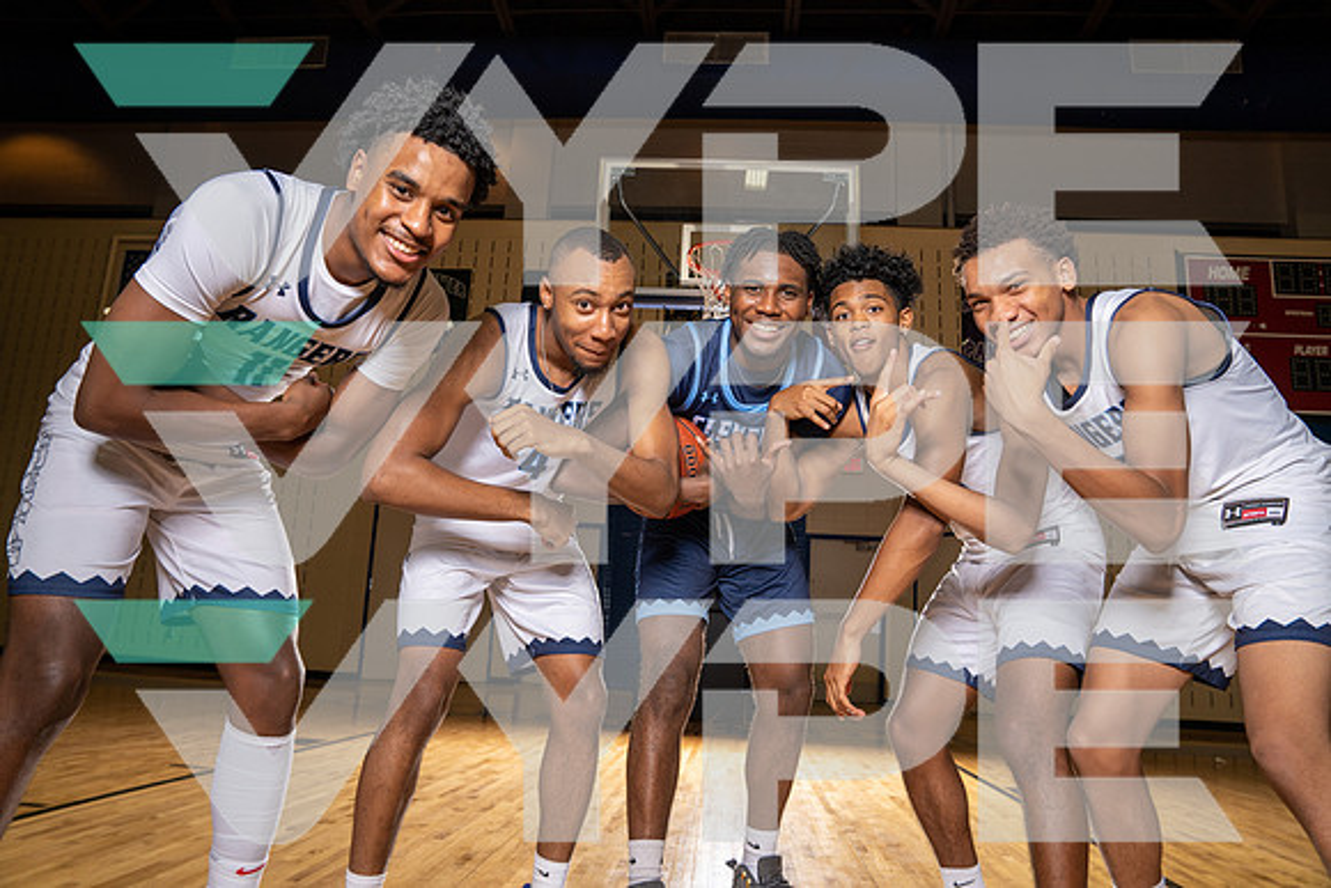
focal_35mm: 24
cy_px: 444
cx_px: 666
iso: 400
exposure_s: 1/250
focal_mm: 24
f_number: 5.6
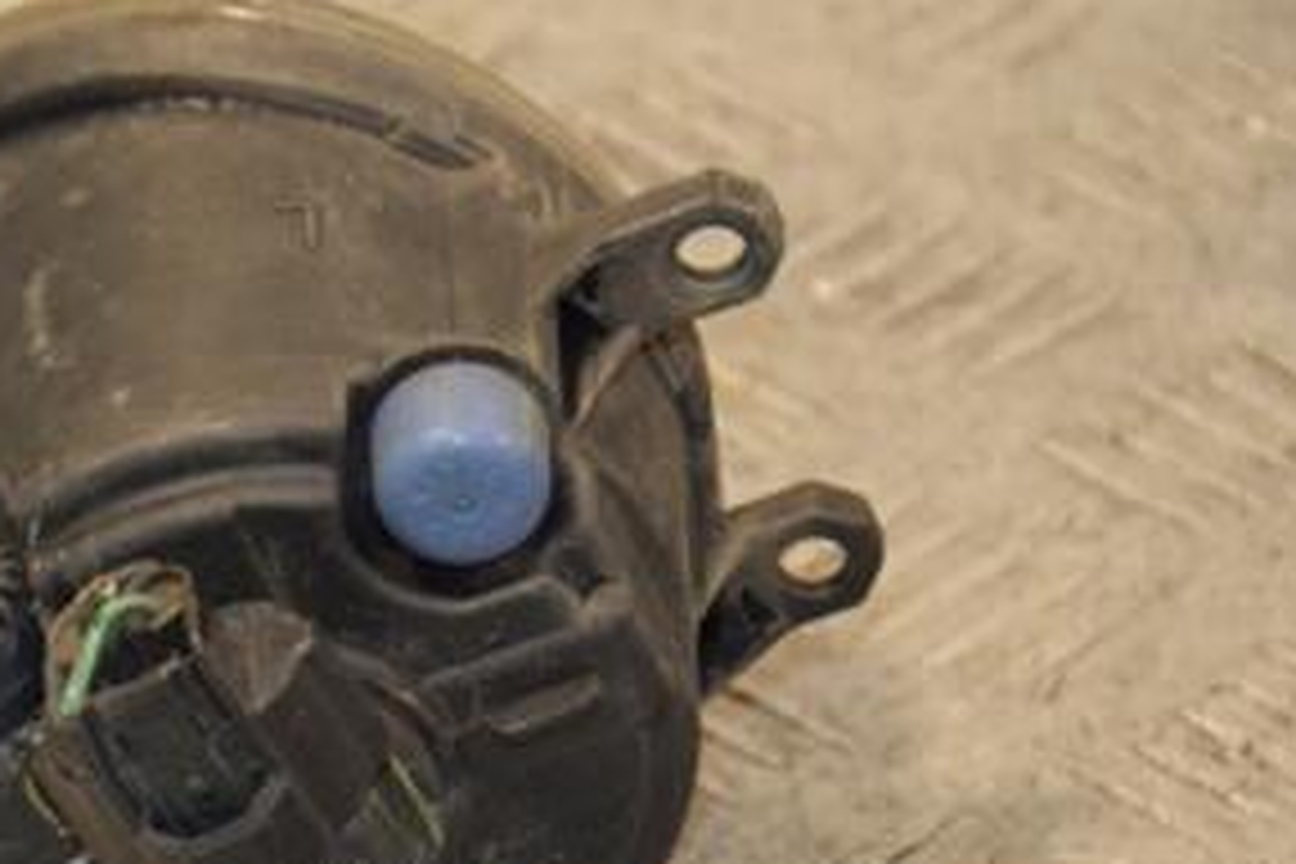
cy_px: 464
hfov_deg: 6.7
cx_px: 220
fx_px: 11015
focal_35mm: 306
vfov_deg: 4.5
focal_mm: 98
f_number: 5.6
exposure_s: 1/125
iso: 800
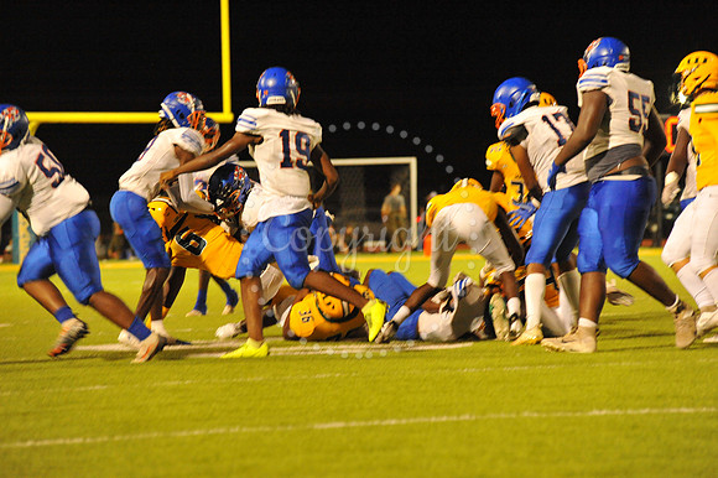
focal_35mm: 200
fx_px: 3986
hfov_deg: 10.3
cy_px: 239
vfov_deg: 6.9
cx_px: 359
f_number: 5.6
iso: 6400
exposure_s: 1/200
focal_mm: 200
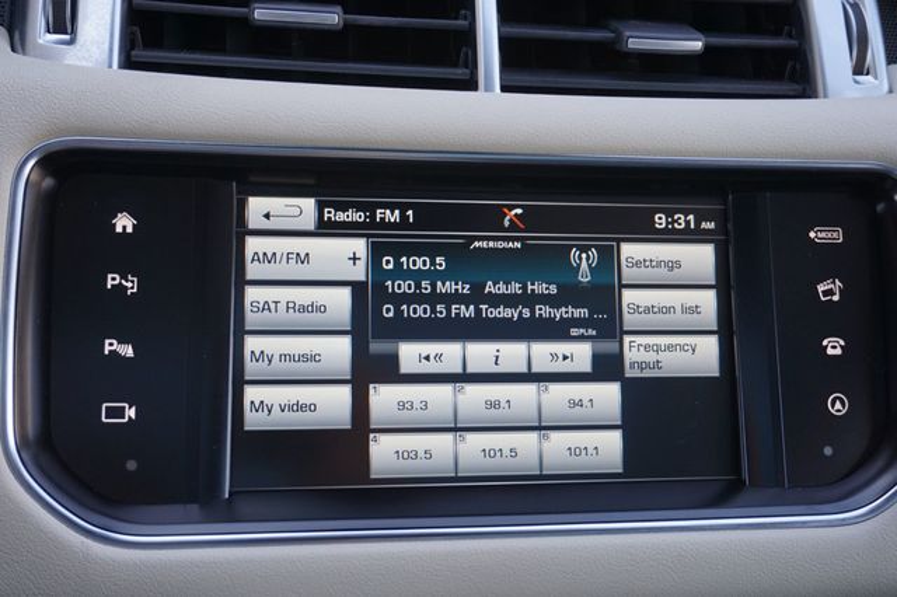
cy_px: 298
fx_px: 971
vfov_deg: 34.2
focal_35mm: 39
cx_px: 448
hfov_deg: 49.6
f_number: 4.5
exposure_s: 1/60
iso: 160
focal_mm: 26
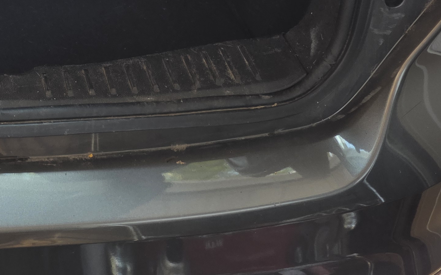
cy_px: -124
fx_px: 817
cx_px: -55
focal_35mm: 68
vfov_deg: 17.4
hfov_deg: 27.4
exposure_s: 1/180
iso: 50
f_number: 1.7
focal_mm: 6.25
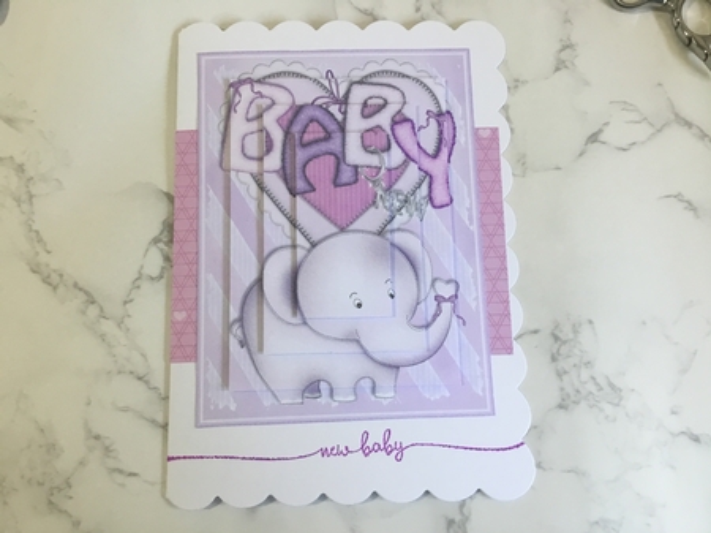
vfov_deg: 45.4
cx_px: 356
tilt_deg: -80.4
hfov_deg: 58.4
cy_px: 266
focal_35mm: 31
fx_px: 636
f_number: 2.4
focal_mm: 3.3
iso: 32
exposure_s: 1/33
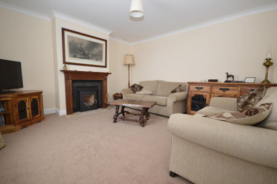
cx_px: 138
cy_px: 92
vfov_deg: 77.2
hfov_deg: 100.4
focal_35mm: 15
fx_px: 115
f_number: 4
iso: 400
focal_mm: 10
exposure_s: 1/60
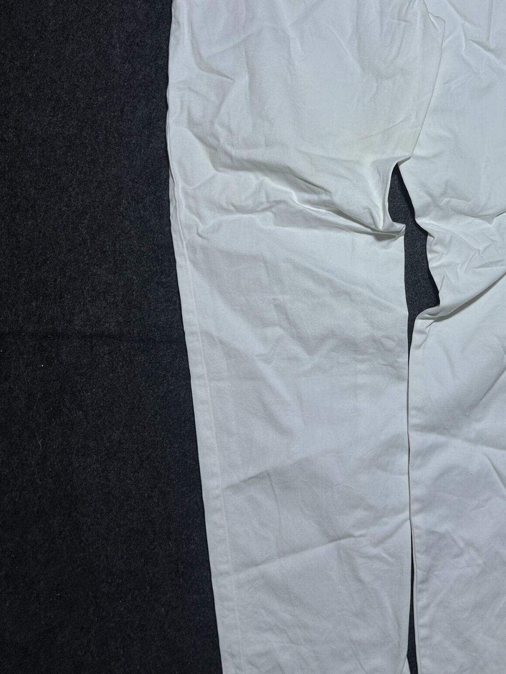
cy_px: 251
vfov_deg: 43.5
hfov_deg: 32.7
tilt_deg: -59.4
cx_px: 398
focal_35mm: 43
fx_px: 838
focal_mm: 5.7
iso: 50
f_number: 1.5
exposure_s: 1/410
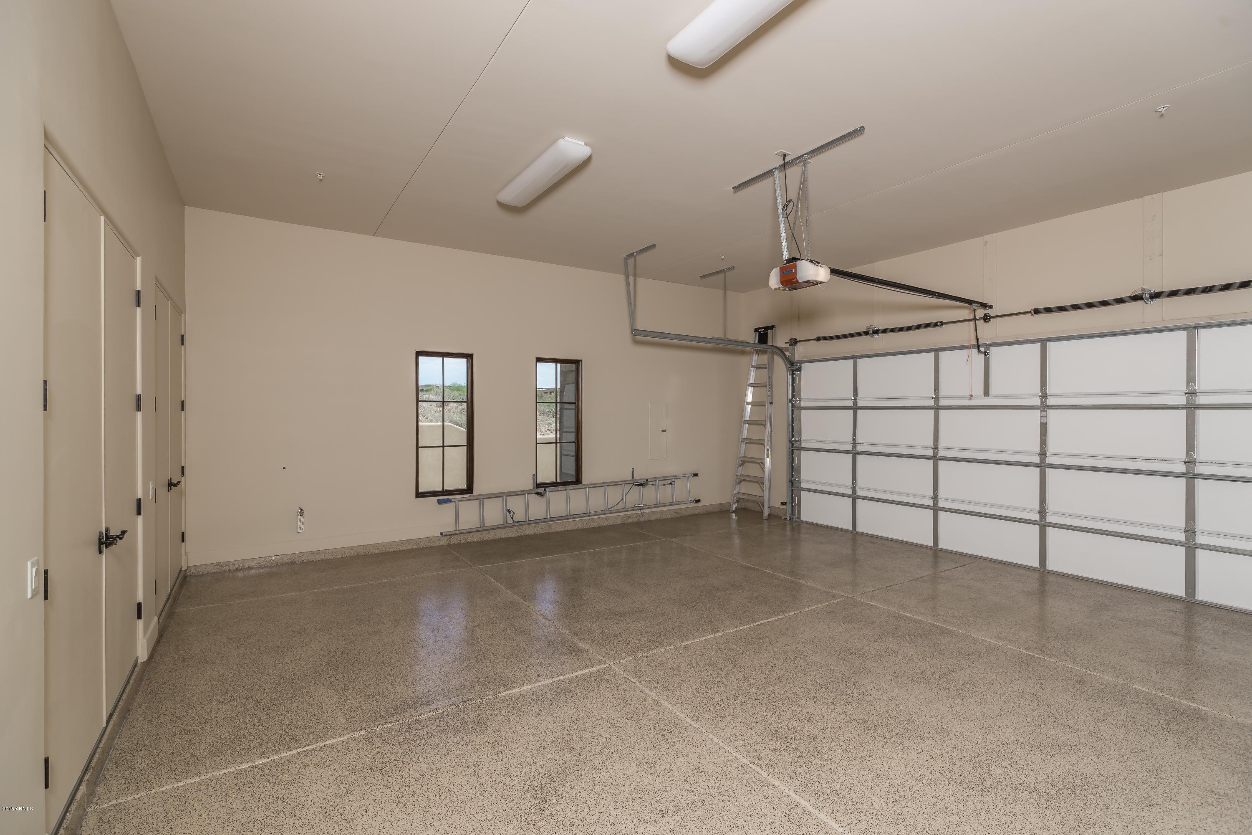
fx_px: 556
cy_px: 418
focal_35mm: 16
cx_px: 626
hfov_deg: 96.7
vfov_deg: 73.7
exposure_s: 1/90
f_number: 8
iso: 100
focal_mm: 16
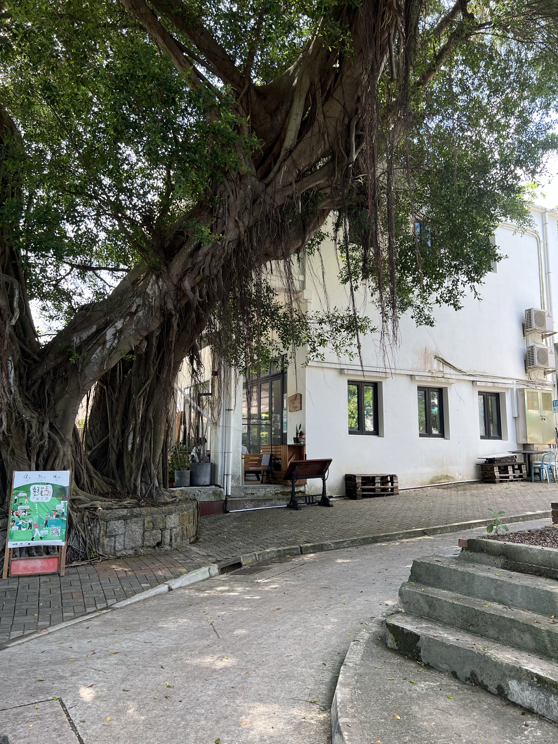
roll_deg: +0.4
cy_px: 372
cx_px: 279
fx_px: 559
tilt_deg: +10.1
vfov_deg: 67.3
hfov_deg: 53.1
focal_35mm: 26
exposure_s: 1/178
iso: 50
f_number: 1.5
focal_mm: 5.7
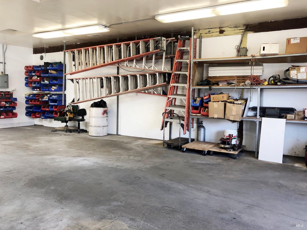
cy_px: 115
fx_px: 248
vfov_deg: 49.7
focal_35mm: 28
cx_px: 154
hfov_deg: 63.4
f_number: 1.8
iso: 25
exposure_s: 1/40
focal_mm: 4
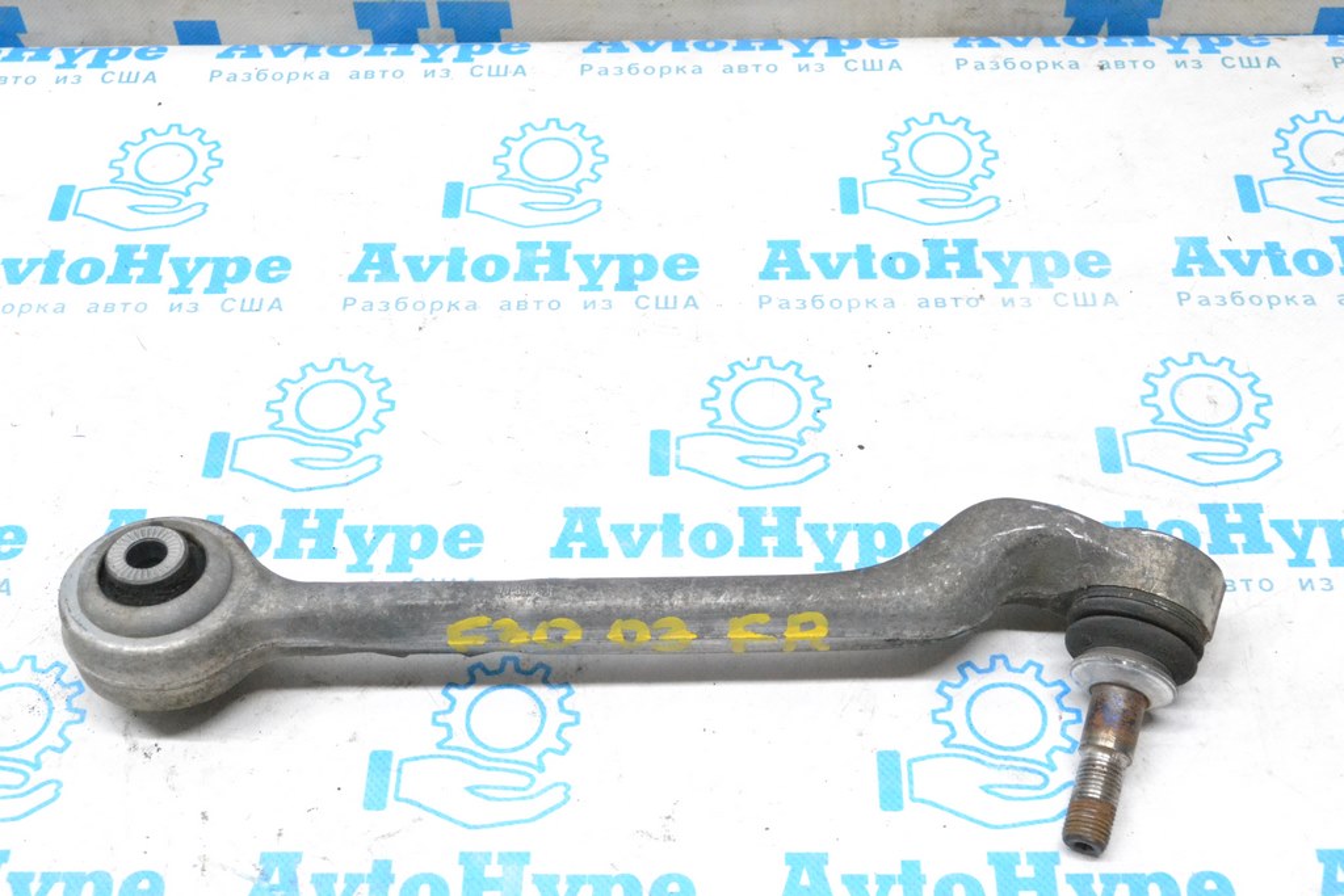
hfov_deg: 41.1
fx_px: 1792
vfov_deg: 28.1
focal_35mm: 48
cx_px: 672
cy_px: 448
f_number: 9
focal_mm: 32
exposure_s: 1/160
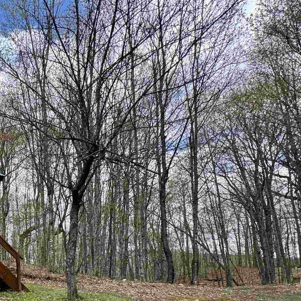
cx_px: -25
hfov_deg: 43.0
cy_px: 262
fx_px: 295
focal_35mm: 30
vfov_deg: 49.1
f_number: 2.2
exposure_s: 1/462
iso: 40
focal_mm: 2.22
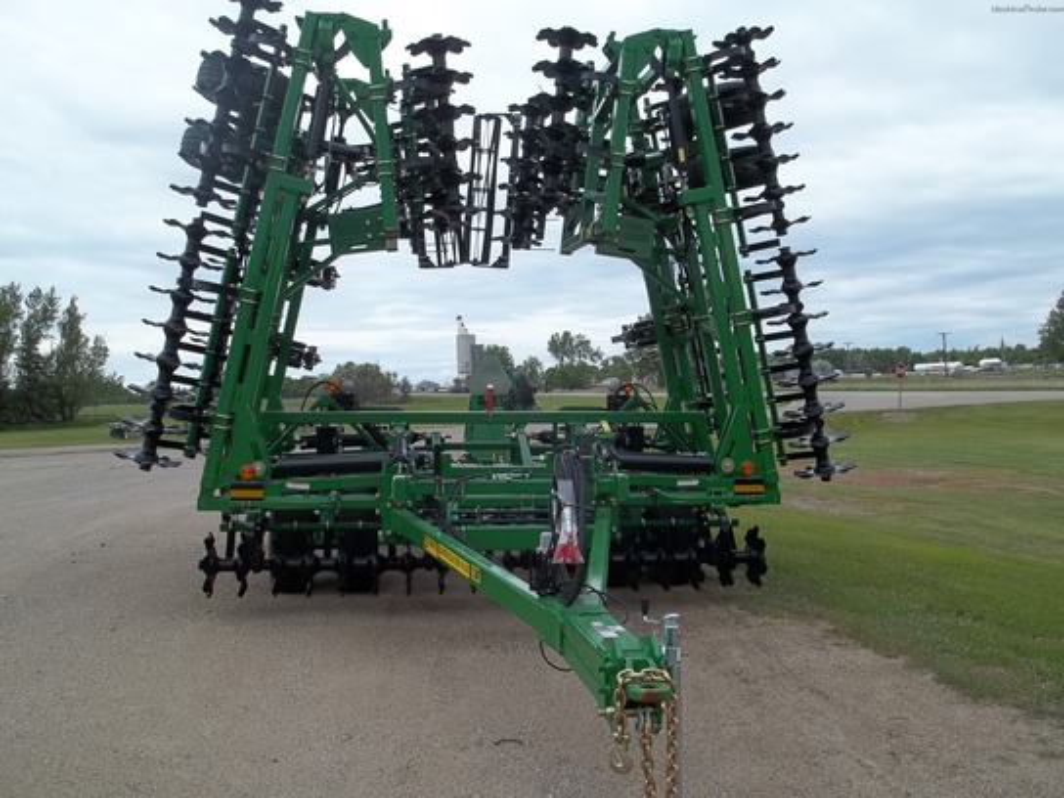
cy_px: 399
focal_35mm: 33
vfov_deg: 42.9
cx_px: 532
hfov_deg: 55.4
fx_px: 1014
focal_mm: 5.9
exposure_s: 1/125
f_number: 8
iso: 64
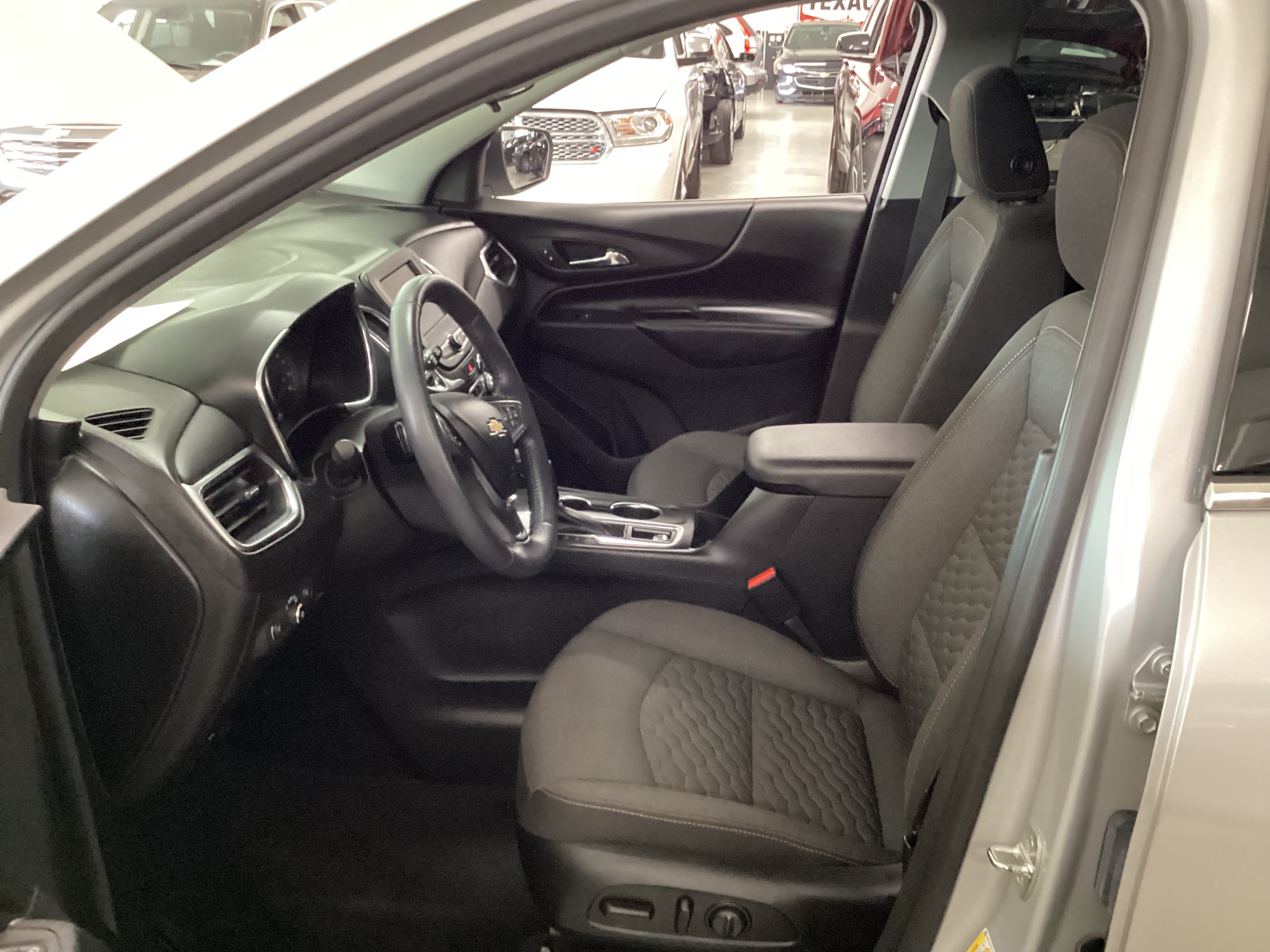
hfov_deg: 58.4
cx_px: 635
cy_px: 476
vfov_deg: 45.4
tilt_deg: -24.1
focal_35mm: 31
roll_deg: -1.2
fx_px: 1137
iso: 500
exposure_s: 1/30
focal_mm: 3.3
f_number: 2.4
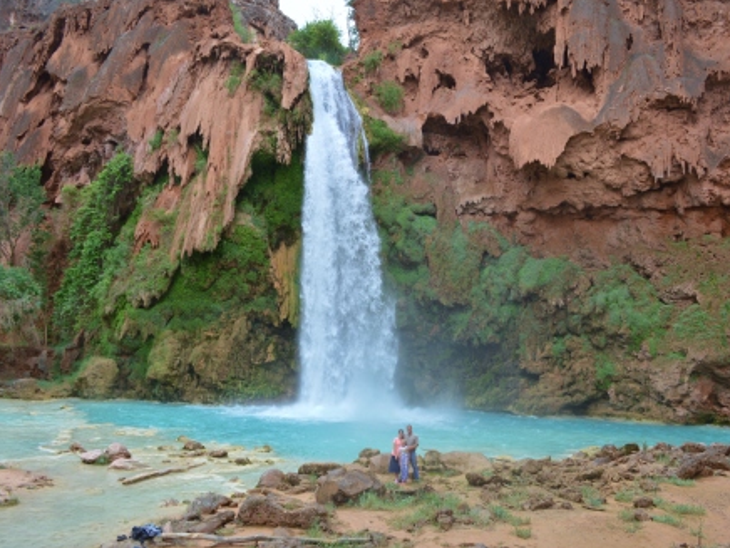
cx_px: 402
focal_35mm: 33
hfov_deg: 55.2
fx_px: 696
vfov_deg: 42.9
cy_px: 275
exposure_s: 1/125
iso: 125
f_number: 5.6
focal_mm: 20
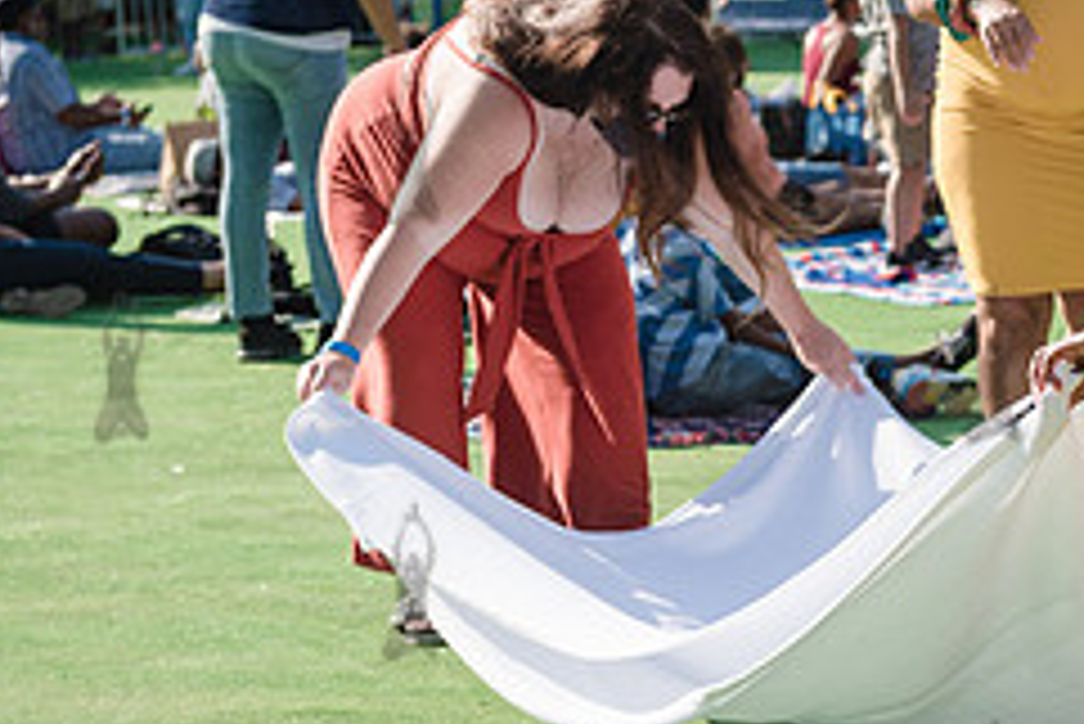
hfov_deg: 15.0
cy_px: 362
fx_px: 4067
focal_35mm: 135
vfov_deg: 10.2
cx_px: 990
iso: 200
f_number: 4
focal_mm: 56
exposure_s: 1/2000
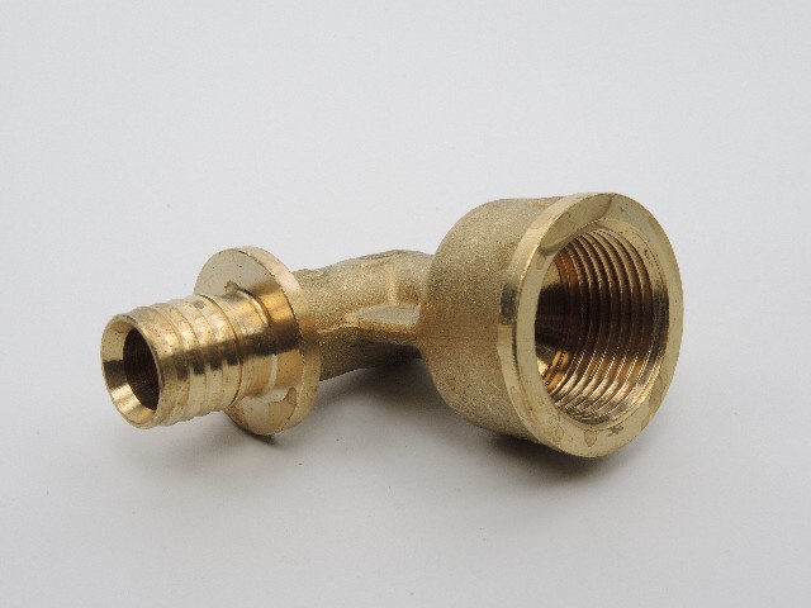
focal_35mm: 50
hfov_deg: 38.2
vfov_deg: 29.1
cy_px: 304
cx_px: 406
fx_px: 1171
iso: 100
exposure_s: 1/125
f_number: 7.1
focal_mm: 11
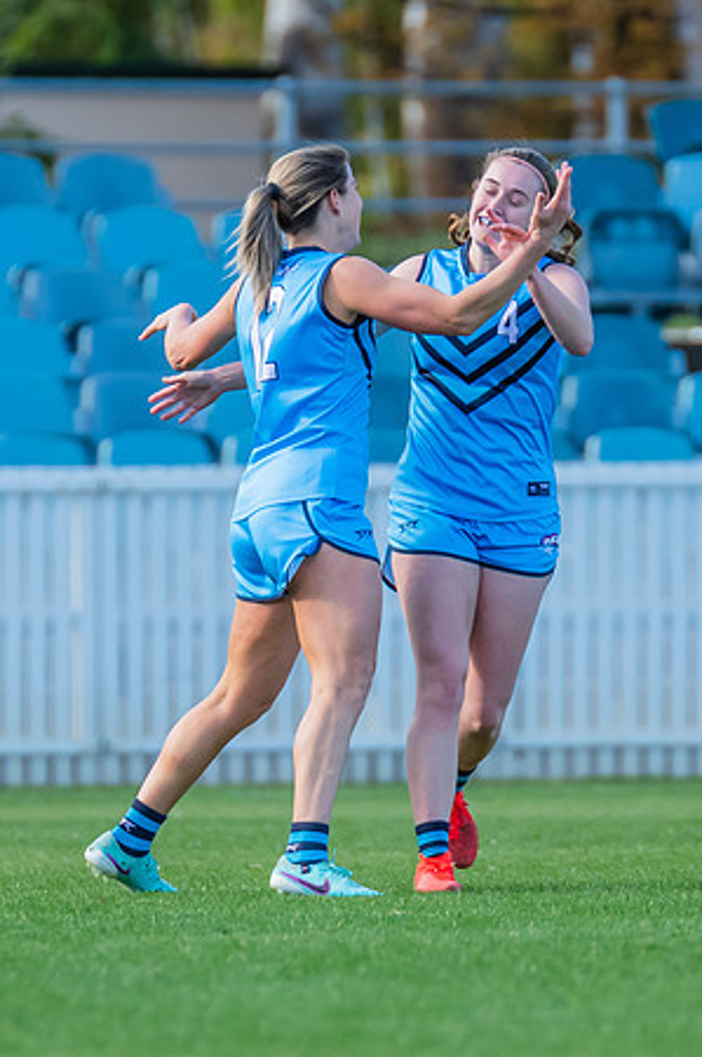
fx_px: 33613
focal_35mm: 1147
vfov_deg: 1.8
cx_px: 304
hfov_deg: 1.2
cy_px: 336
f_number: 5
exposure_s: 1/1250
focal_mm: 420
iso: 800
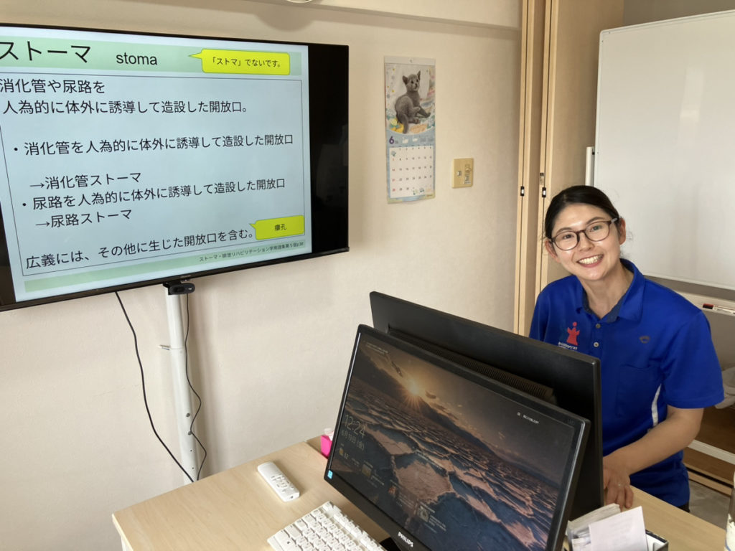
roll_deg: +1.7
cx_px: 368
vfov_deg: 49.7
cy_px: 276
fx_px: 595
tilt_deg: -12.6
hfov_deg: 63.4
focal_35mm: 28
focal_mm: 3.99
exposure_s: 1/120
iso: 64
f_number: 1.8
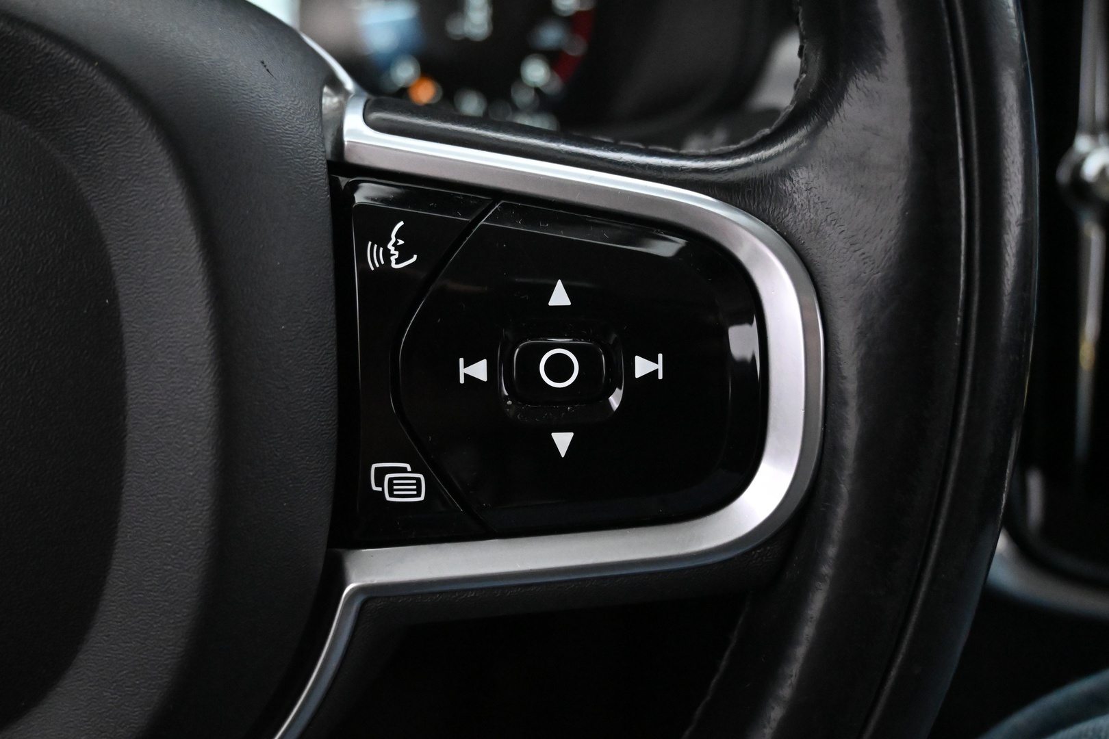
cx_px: 554
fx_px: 1040
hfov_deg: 56.1
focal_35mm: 34
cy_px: 370
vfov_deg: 39.1
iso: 7200
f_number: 4
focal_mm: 22.5
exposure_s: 1/40
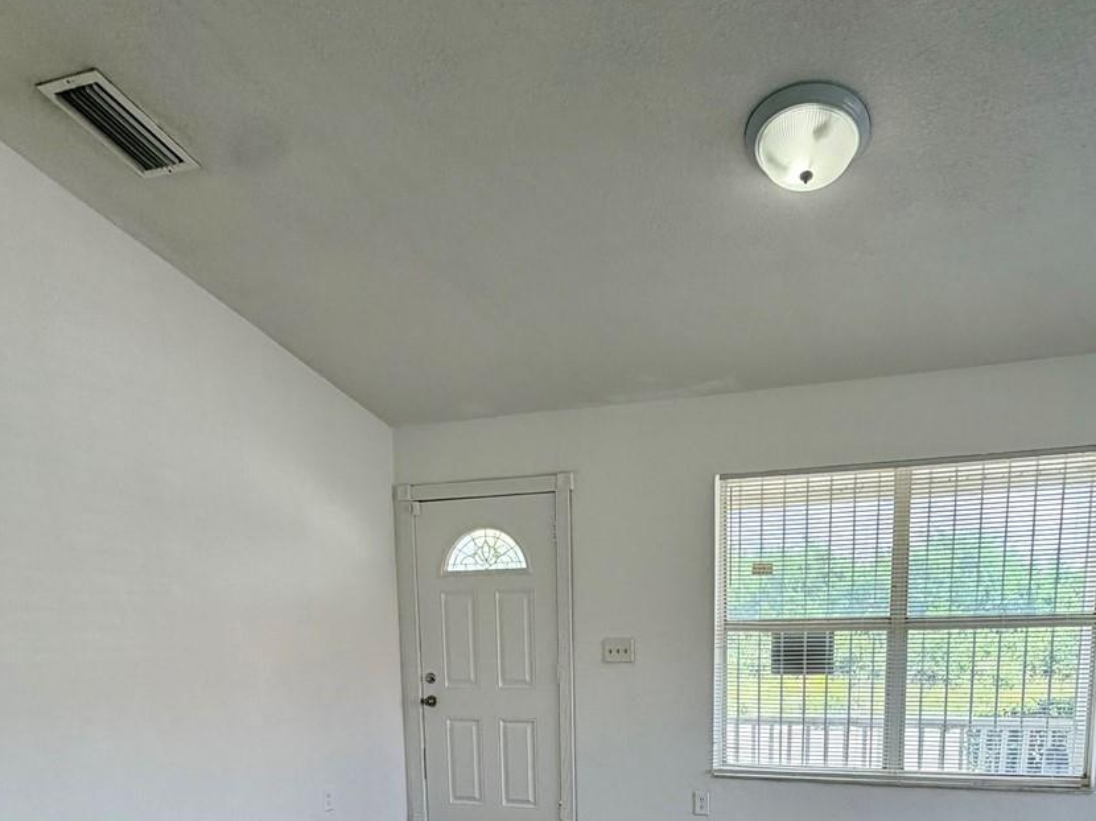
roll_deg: +0.0
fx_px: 855
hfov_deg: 64.9
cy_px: 779
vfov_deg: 45.2
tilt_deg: -9.4
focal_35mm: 27
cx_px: 642
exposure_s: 1/120
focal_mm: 2.22
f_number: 2.2
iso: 80
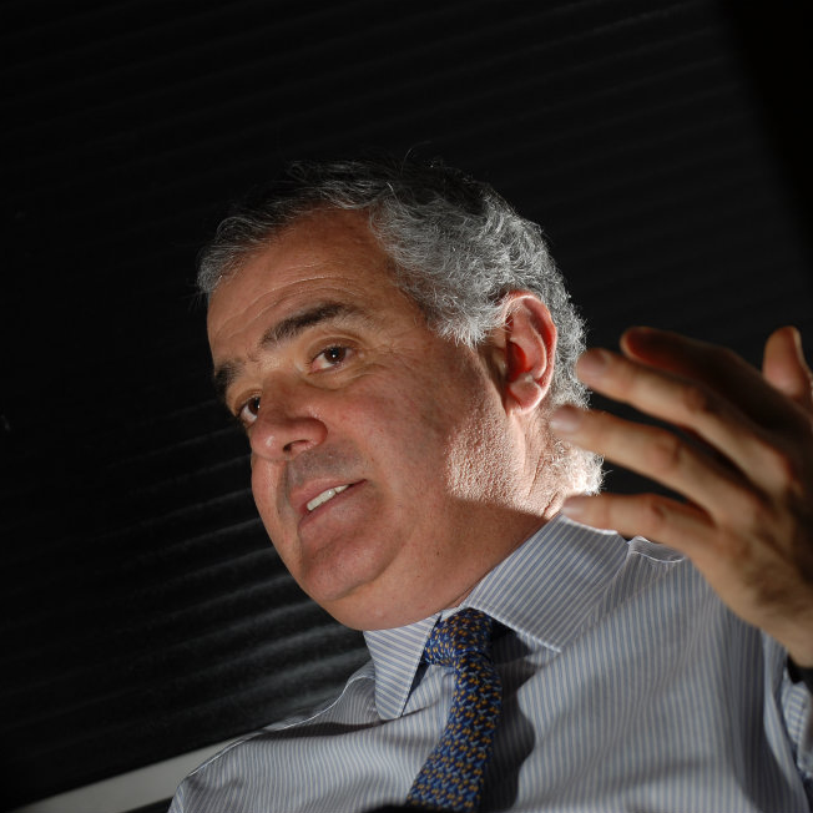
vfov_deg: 8.9
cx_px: 529
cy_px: 407
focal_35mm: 196
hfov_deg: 8.9
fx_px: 5208
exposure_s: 1/320
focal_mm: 102
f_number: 6.3
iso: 100
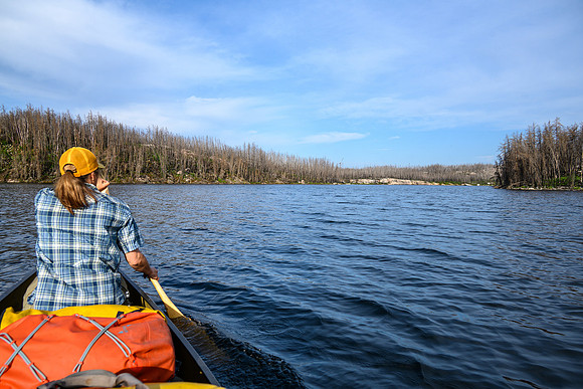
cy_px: 194
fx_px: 394
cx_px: 292
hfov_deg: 72.9
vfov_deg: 52.5
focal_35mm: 24
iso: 100
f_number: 6.3
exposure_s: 1/200
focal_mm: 24
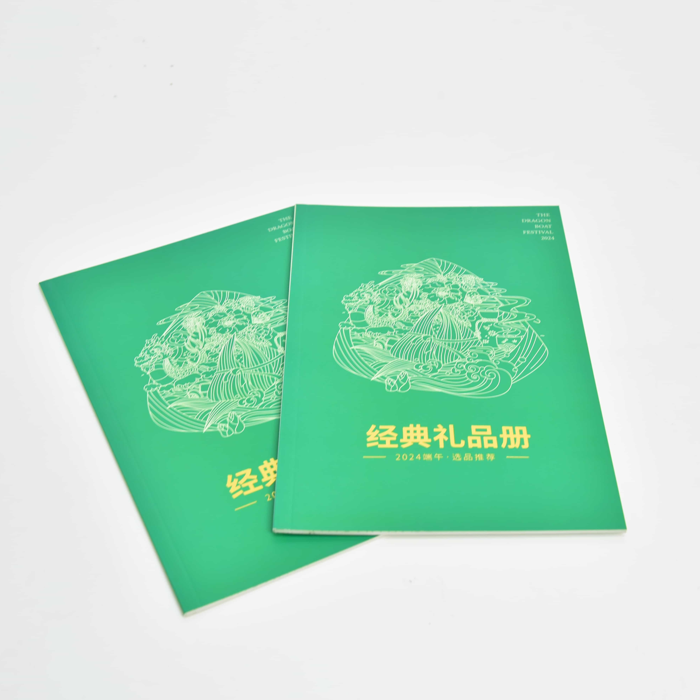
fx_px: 1121
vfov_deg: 34.7
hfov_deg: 34.7
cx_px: 343
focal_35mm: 49
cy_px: 349
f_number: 7.1
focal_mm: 38
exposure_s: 1/30
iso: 400
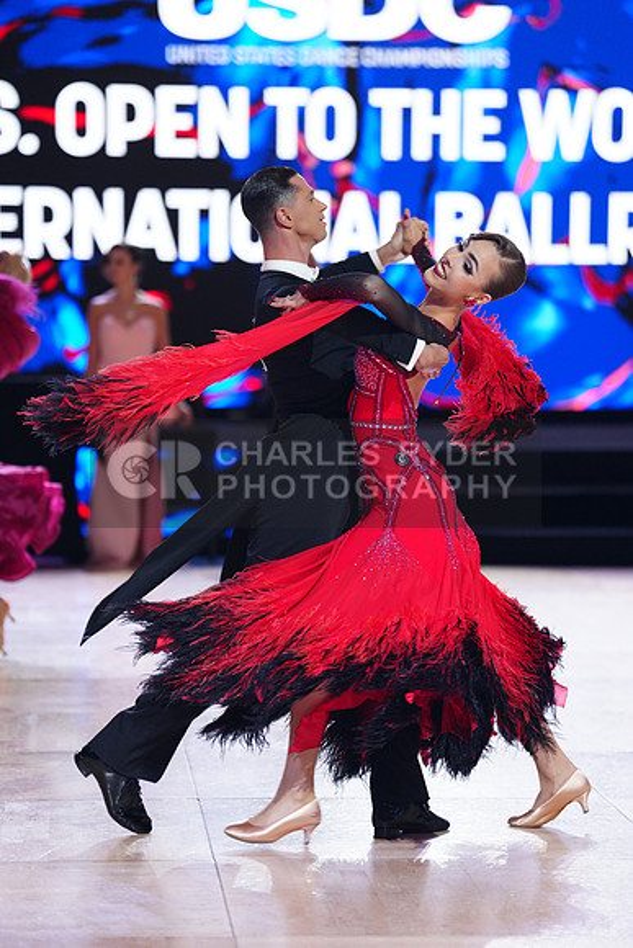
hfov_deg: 9.7
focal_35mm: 142
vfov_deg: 14.4
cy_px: 474
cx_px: 316
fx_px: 3743
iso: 2000
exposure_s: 1/500
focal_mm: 142
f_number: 2.8
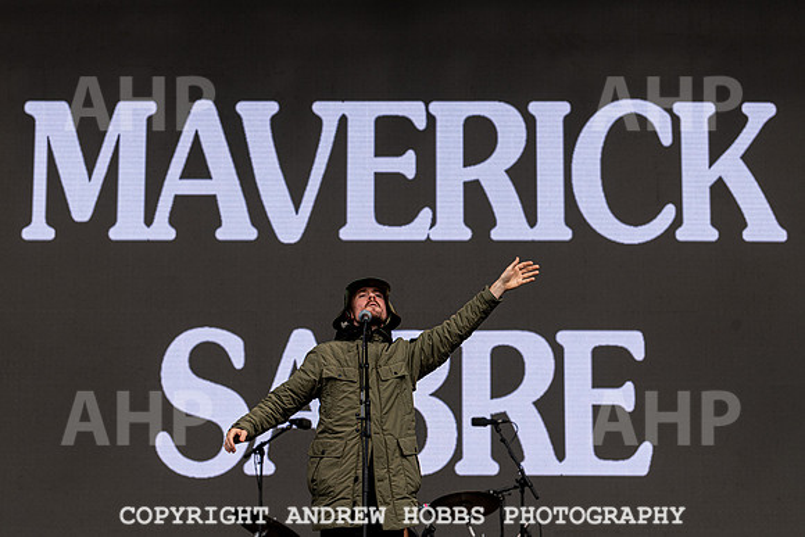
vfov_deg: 10.9
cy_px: 253
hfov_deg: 16.3
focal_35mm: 126
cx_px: 379
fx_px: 2818
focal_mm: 116
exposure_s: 1/500
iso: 100
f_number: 5.6
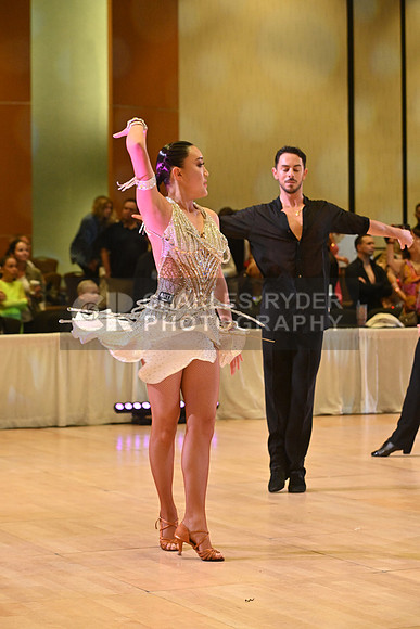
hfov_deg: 14.4
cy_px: 314
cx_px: 210
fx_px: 1661
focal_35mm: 95
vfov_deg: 21.5
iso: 4000
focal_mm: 95
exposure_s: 1/400
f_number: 5.6
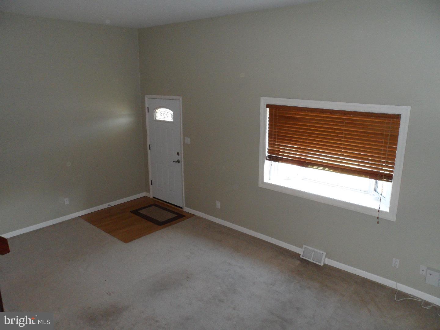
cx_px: 220
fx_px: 330
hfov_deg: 67.3
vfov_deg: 53.1
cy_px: 165
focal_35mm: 26
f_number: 3.3
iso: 200
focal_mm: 4.9
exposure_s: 1/45
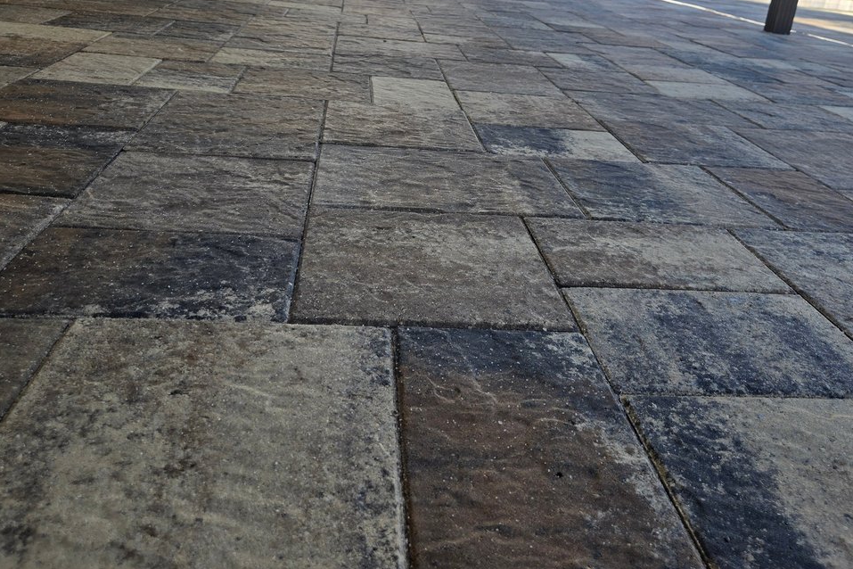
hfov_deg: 61.9
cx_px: 447
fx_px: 711
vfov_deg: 43.1
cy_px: 202
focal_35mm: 30
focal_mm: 5.4
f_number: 1.8
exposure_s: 1/267
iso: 25
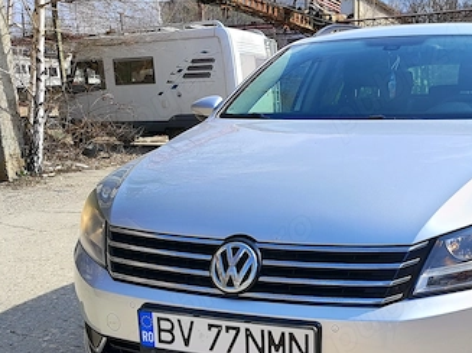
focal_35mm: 44
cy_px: 300
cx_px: 320
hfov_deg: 42.3
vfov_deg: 31.7
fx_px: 600
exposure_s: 1/621
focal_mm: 5.89
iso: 50
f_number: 1.89
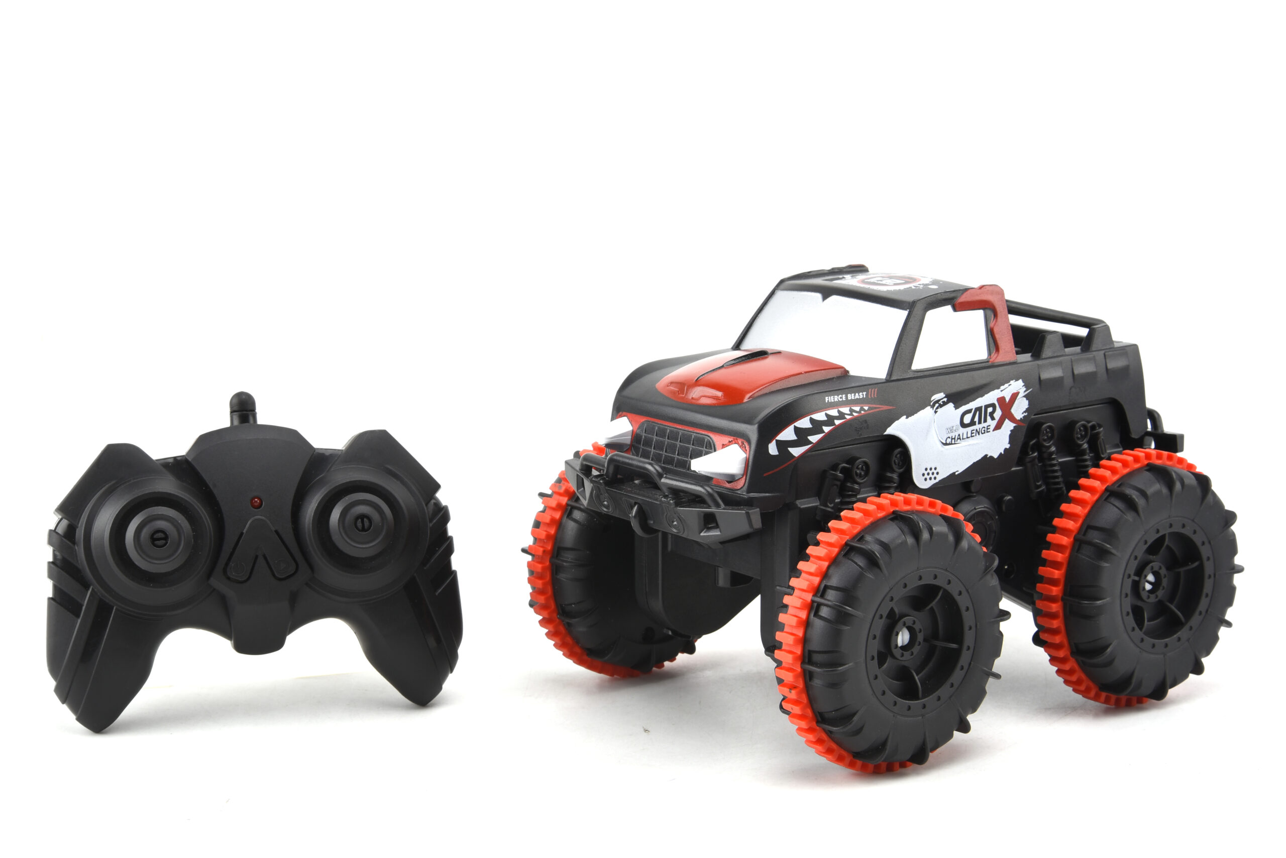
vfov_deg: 18.2
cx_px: 643
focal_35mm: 75
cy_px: 429
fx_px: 2680
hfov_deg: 27.0
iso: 100
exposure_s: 1/160
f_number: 18
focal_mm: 75
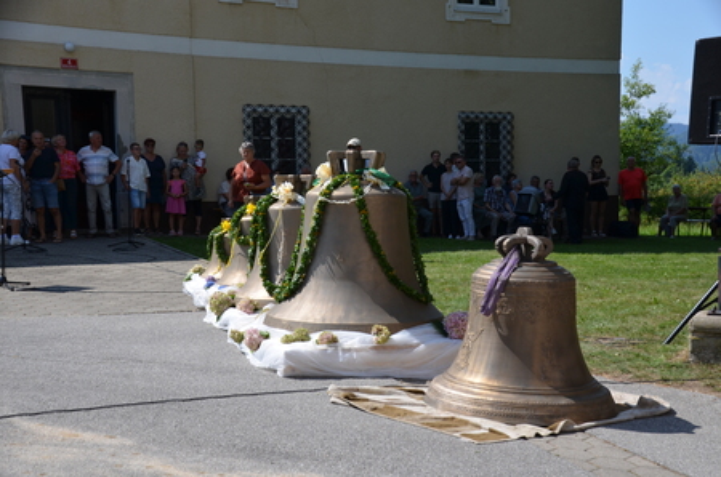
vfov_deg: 23.7
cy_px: 238
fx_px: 1139
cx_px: 360
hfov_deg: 35.1
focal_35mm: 57
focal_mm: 38
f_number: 8
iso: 110
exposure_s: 1/250
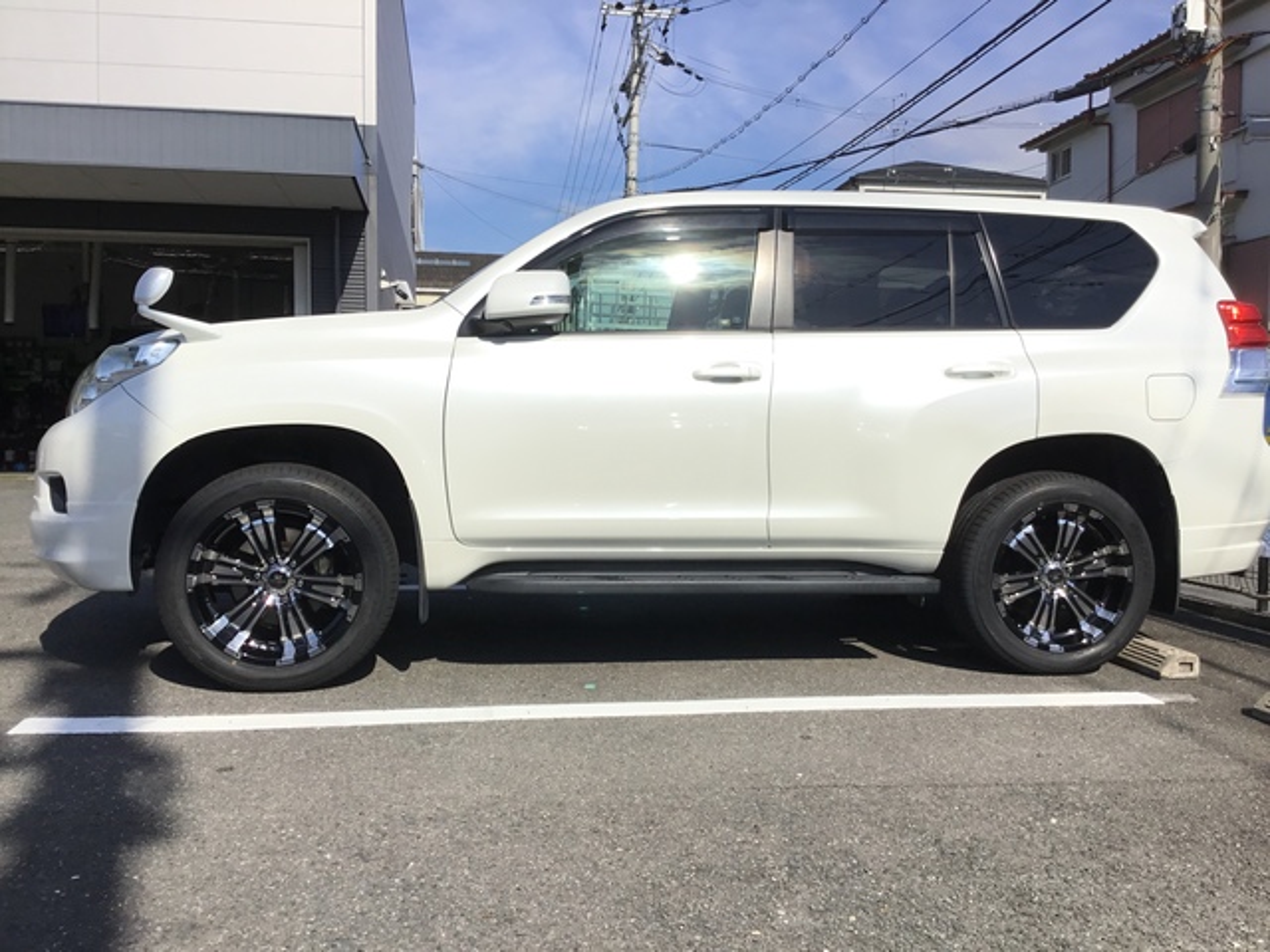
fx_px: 1137
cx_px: 635
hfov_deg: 58.4
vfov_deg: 45.4
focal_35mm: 31
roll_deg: -0.8
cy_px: 476
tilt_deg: -0.7
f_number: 2.4
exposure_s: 1/1942
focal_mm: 3.3
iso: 25
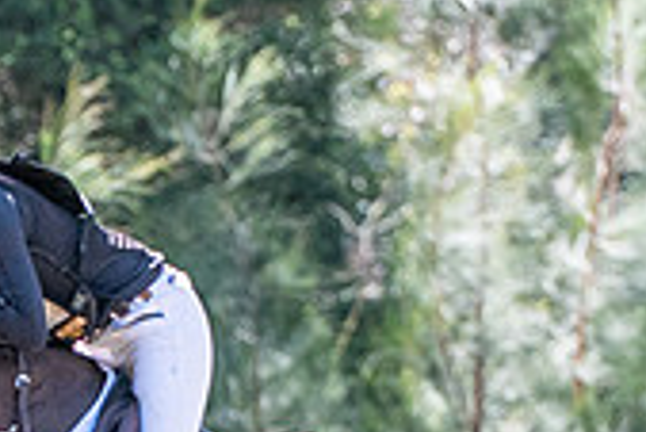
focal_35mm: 787
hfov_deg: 2.6
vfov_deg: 1.8
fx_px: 14134
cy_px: 422
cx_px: -380
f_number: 3.5
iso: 720
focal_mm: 122
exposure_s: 1/2000
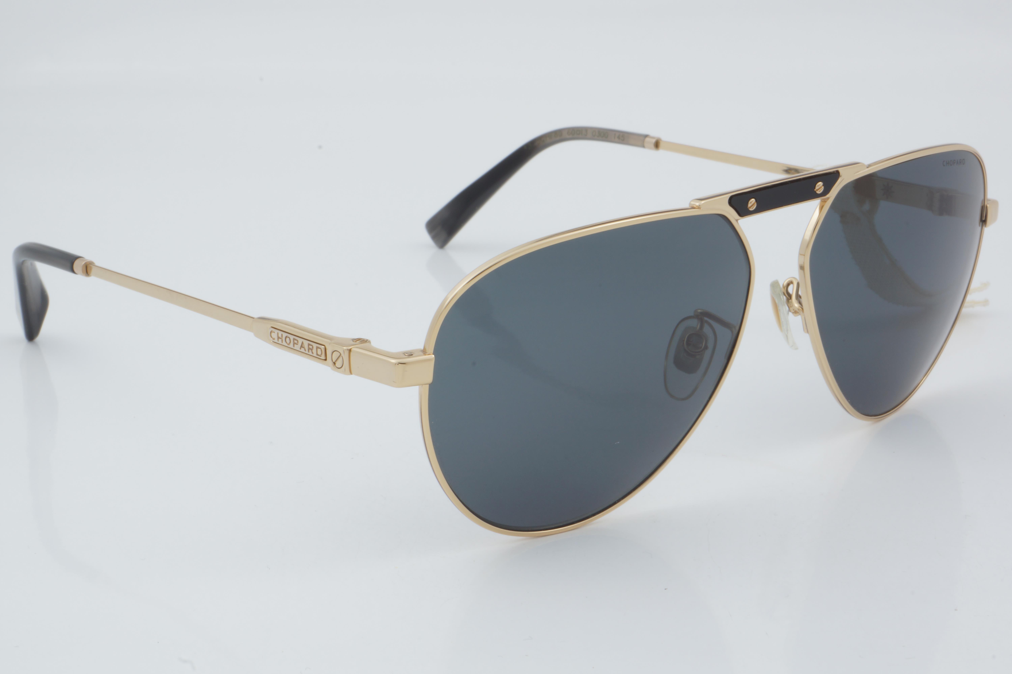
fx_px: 2108
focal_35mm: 75
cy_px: 337
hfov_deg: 27.0
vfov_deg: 18.2
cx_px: 506
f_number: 32
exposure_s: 1/3
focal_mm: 50
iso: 100
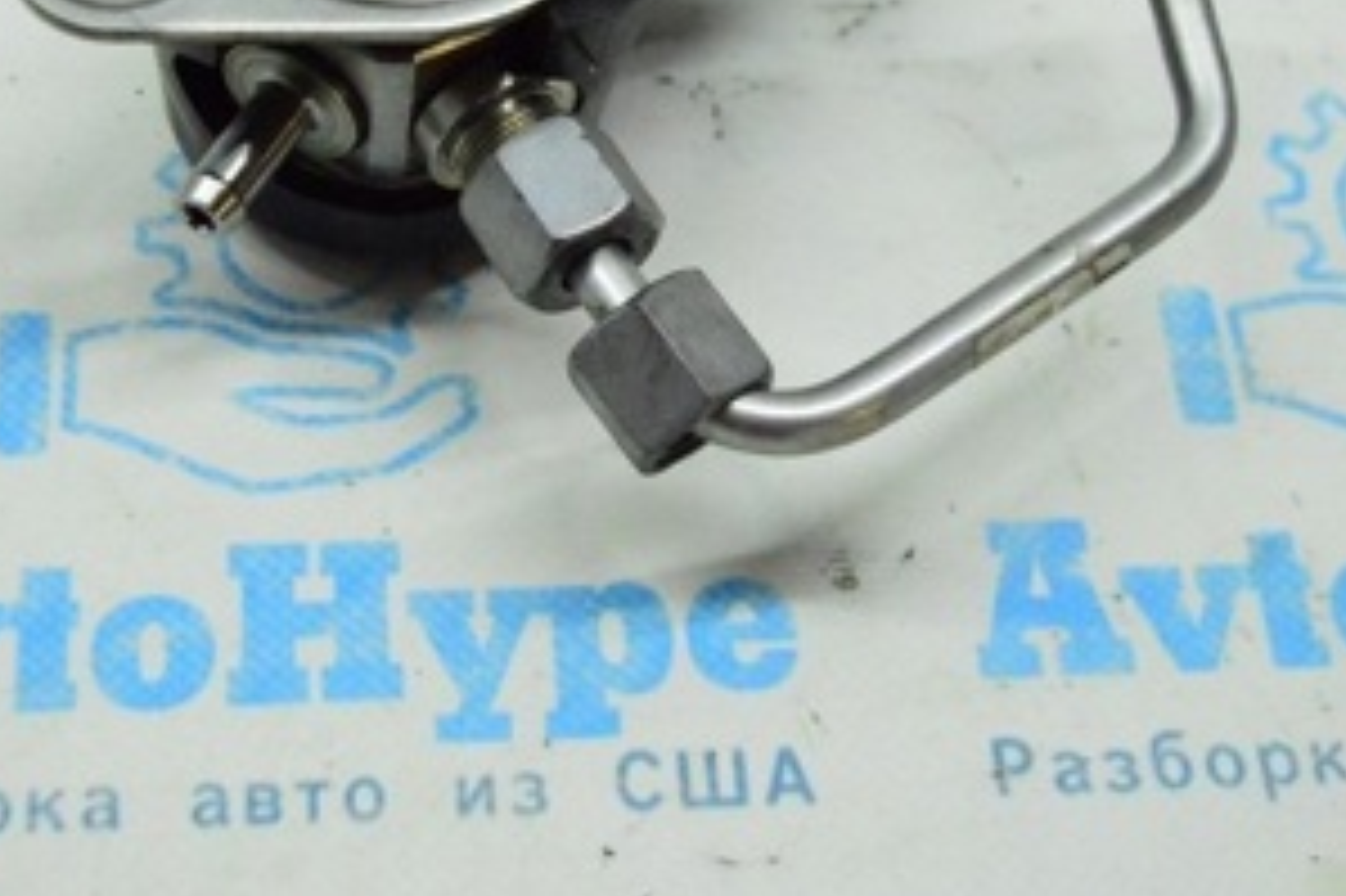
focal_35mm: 77
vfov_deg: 17.4
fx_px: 2877
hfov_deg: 26.3
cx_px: 509
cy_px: 65
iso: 6400
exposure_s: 1/1000
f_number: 4
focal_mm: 24
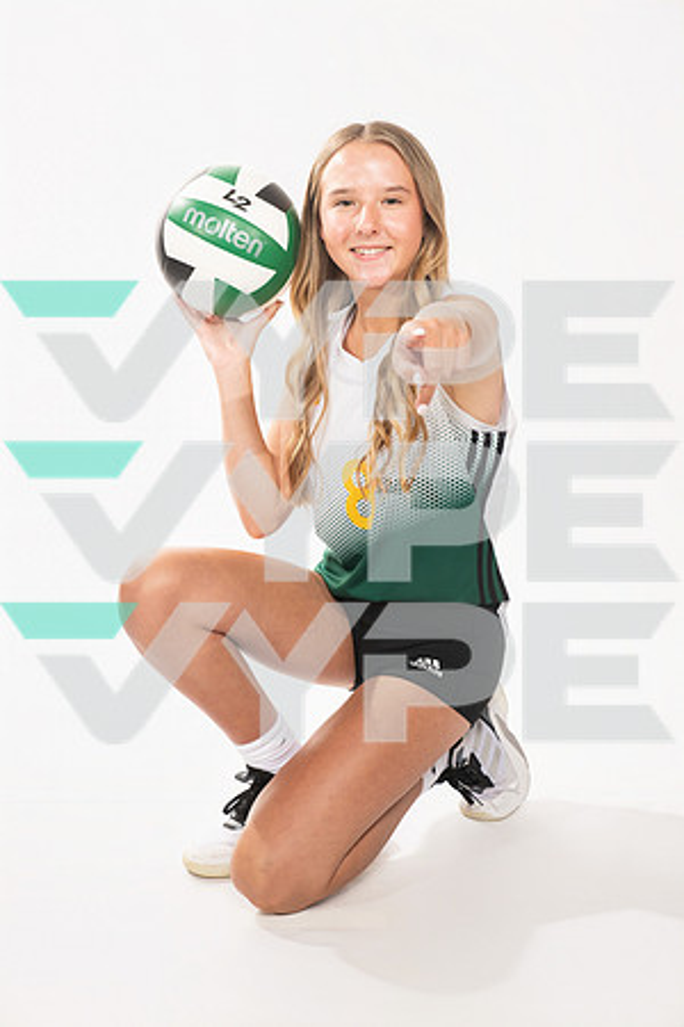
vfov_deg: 38.2
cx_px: 342
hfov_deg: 26.0
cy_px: 514
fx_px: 1482
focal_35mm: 52
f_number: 7.1
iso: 640
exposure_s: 1/400
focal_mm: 52
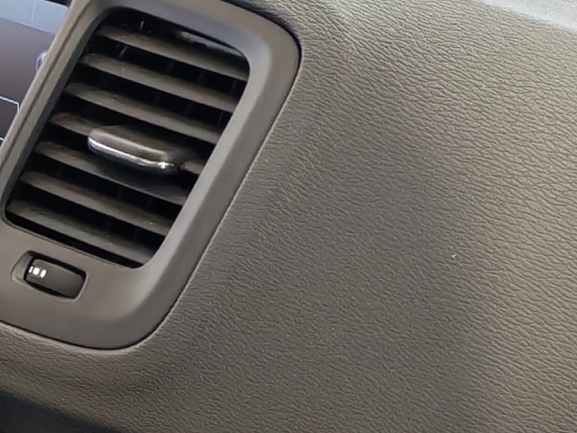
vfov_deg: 8.2
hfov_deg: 10.7
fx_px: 2935
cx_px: -342
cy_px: 770
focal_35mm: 176
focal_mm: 6.12
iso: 800
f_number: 1.9
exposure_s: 1/50
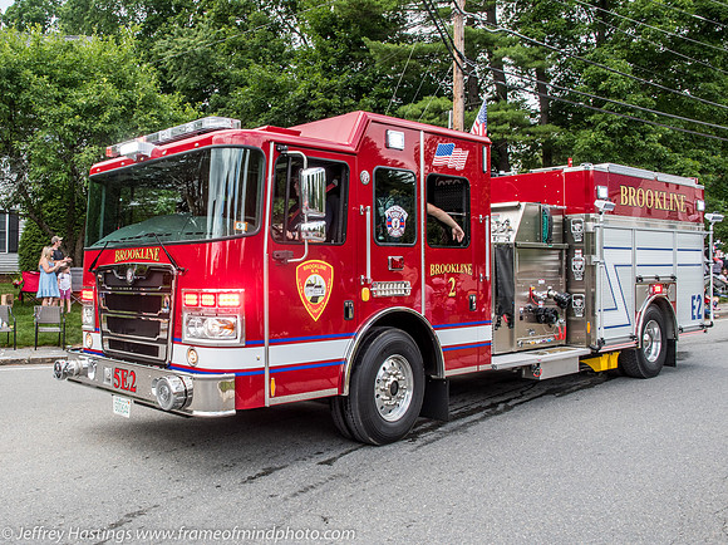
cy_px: 274
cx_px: 269
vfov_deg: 43.0
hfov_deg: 54.8
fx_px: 691
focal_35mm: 33
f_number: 13
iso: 200
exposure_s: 1/80
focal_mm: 18
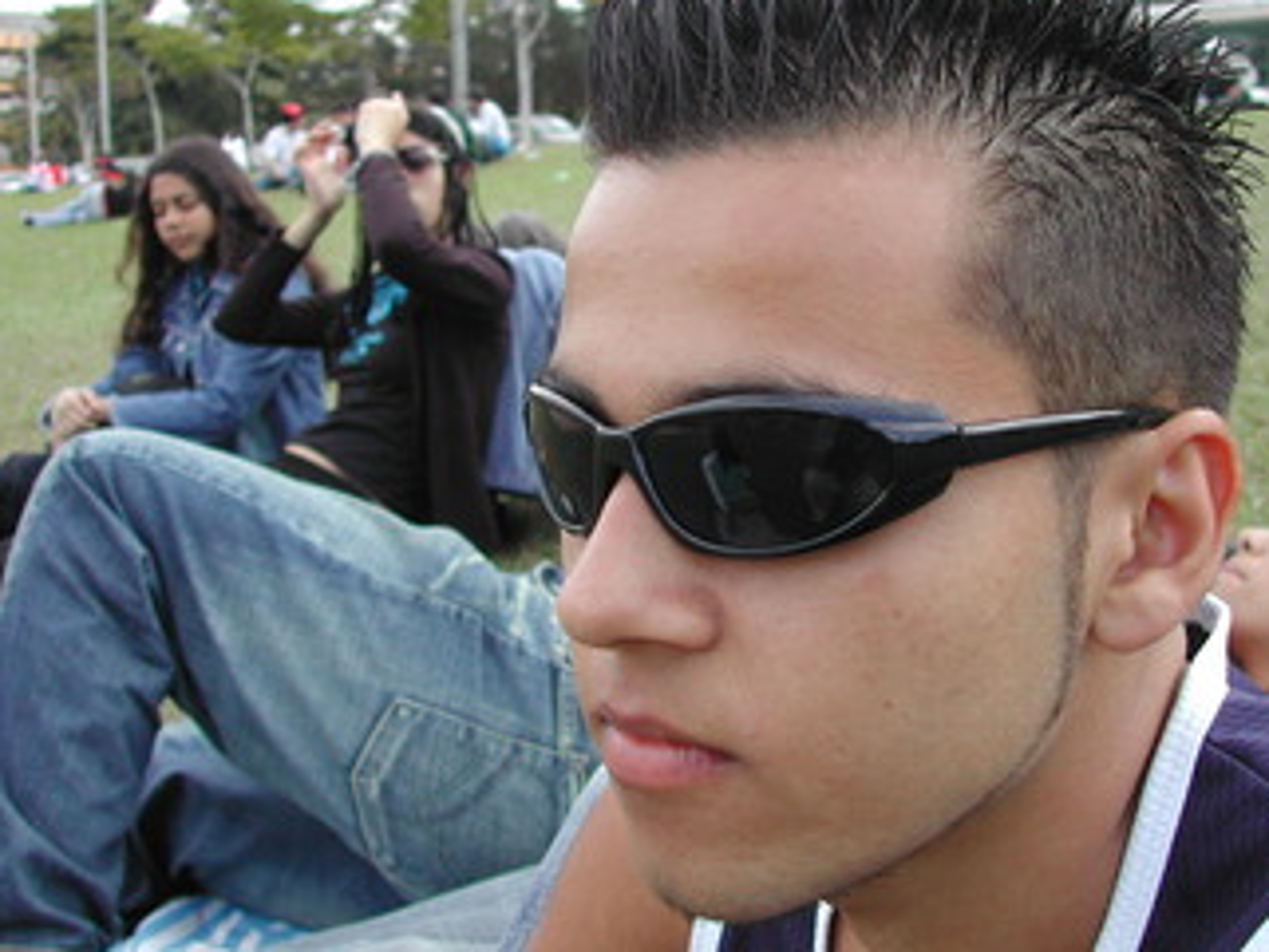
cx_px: 684
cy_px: 409
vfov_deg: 32.2
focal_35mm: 45
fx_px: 1650
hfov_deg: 42.0
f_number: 2.8
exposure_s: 1/284
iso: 100
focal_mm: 8
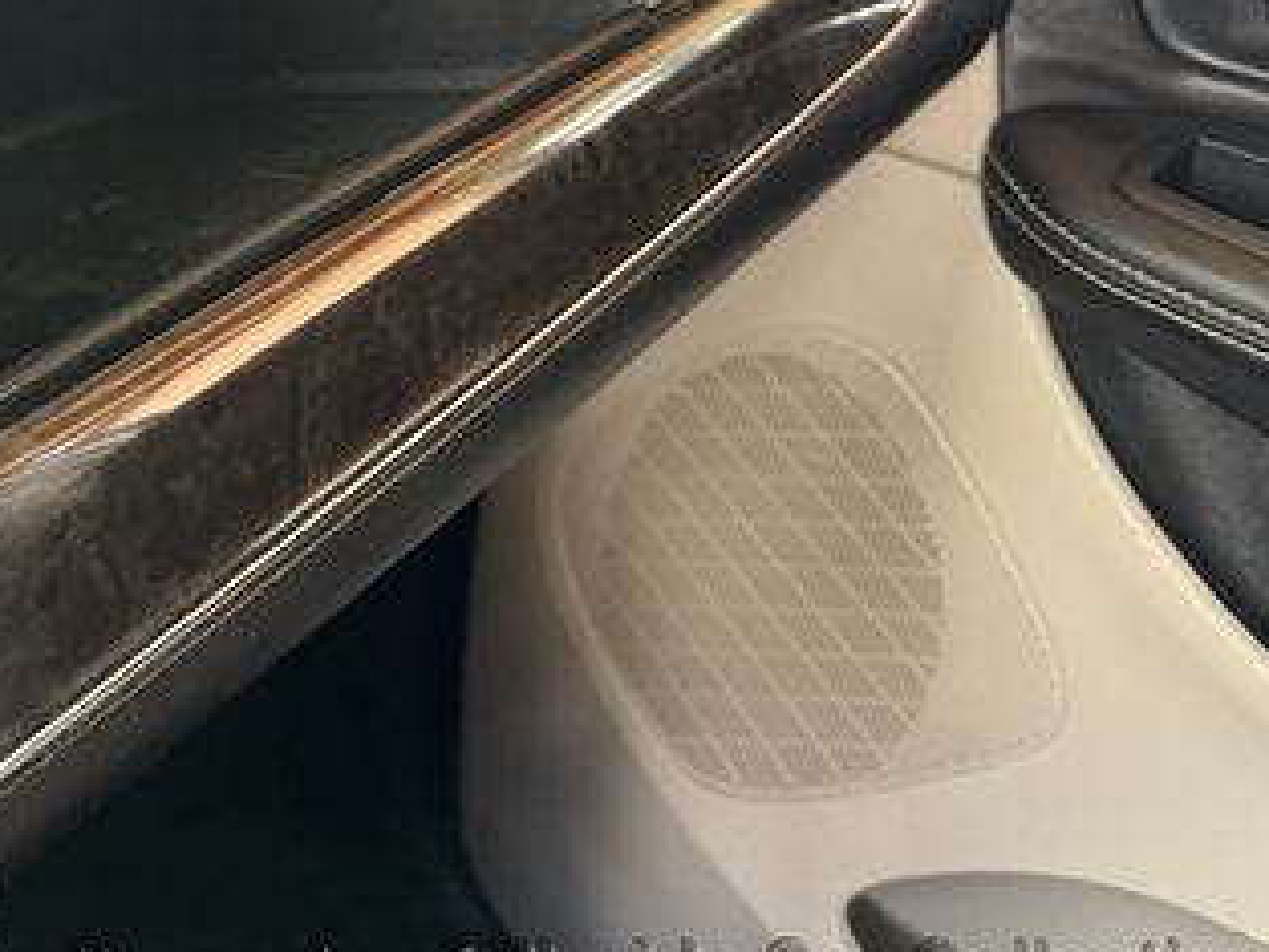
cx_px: 109
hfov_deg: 36.3
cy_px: 85
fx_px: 1797
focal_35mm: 49
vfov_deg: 28.5
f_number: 1.78
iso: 200
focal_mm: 6.76
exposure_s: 1/60
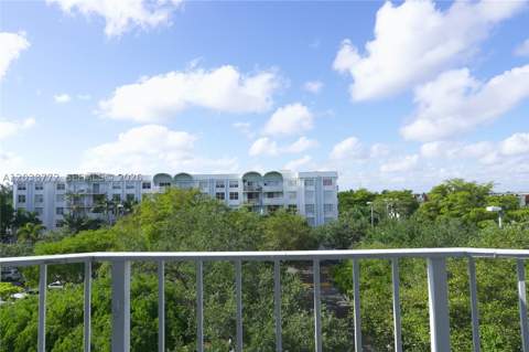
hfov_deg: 73.8
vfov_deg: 53.0
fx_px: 352
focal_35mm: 24
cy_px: 176
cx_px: 264
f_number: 11
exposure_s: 1/100
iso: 100
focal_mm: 16
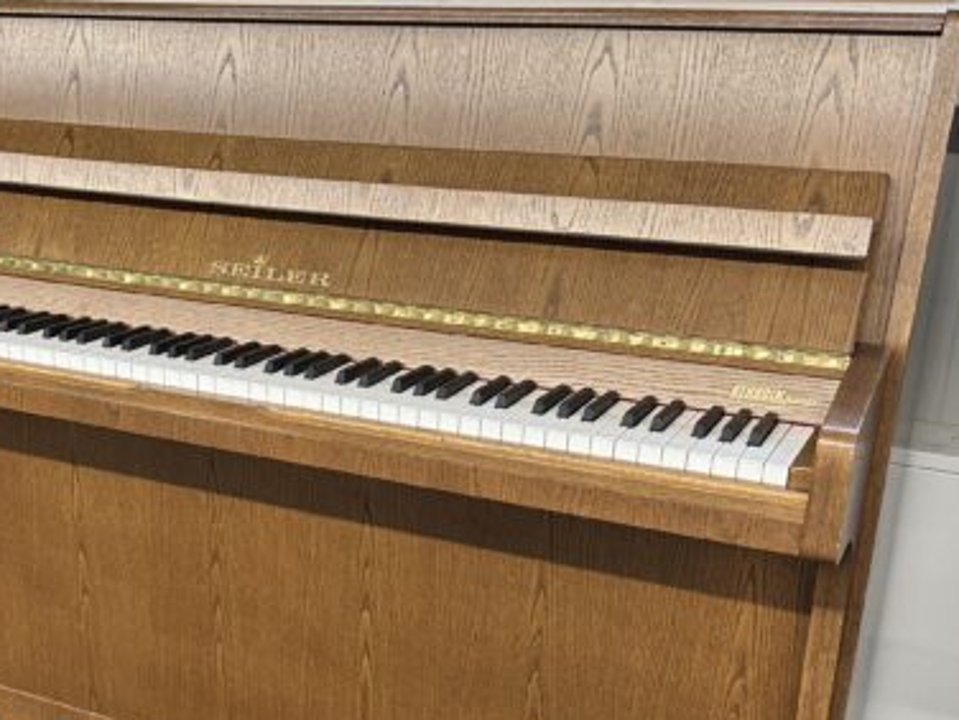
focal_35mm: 49
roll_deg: +0.9
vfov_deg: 29.4
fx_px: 1357
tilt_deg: -23.0
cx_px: 258
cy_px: 503
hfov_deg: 38.1
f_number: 1.78
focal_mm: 6.86
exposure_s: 1/50
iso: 160
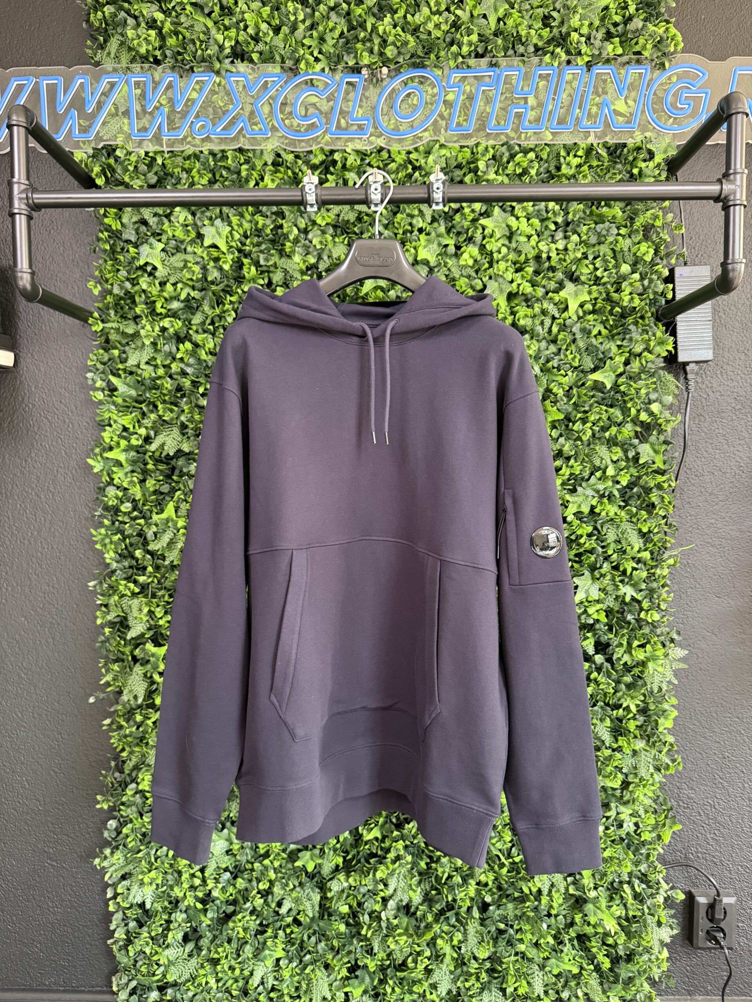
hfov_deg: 56.8
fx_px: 695
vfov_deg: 71.6
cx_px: 376
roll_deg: -0.2
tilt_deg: -4.0
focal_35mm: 24
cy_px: 501
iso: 640
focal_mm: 6.76
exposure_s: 1/60
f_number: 1.78
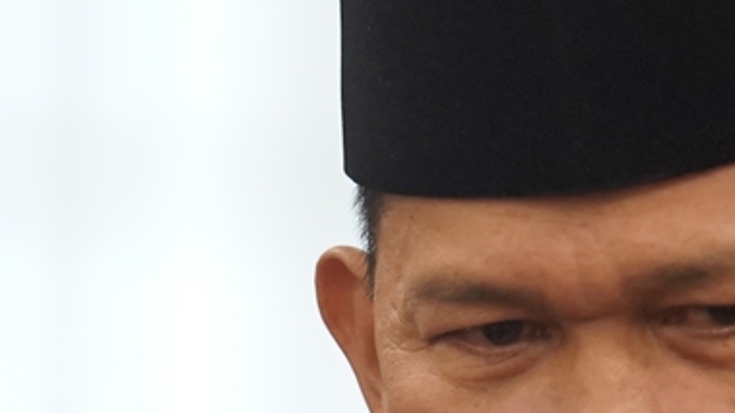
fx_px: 17790
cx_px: 349
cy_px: 402
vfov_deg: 1.3
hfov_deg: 2.4
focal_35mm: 913
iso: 2500
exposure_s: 1/250
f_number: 2.8
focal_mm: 200
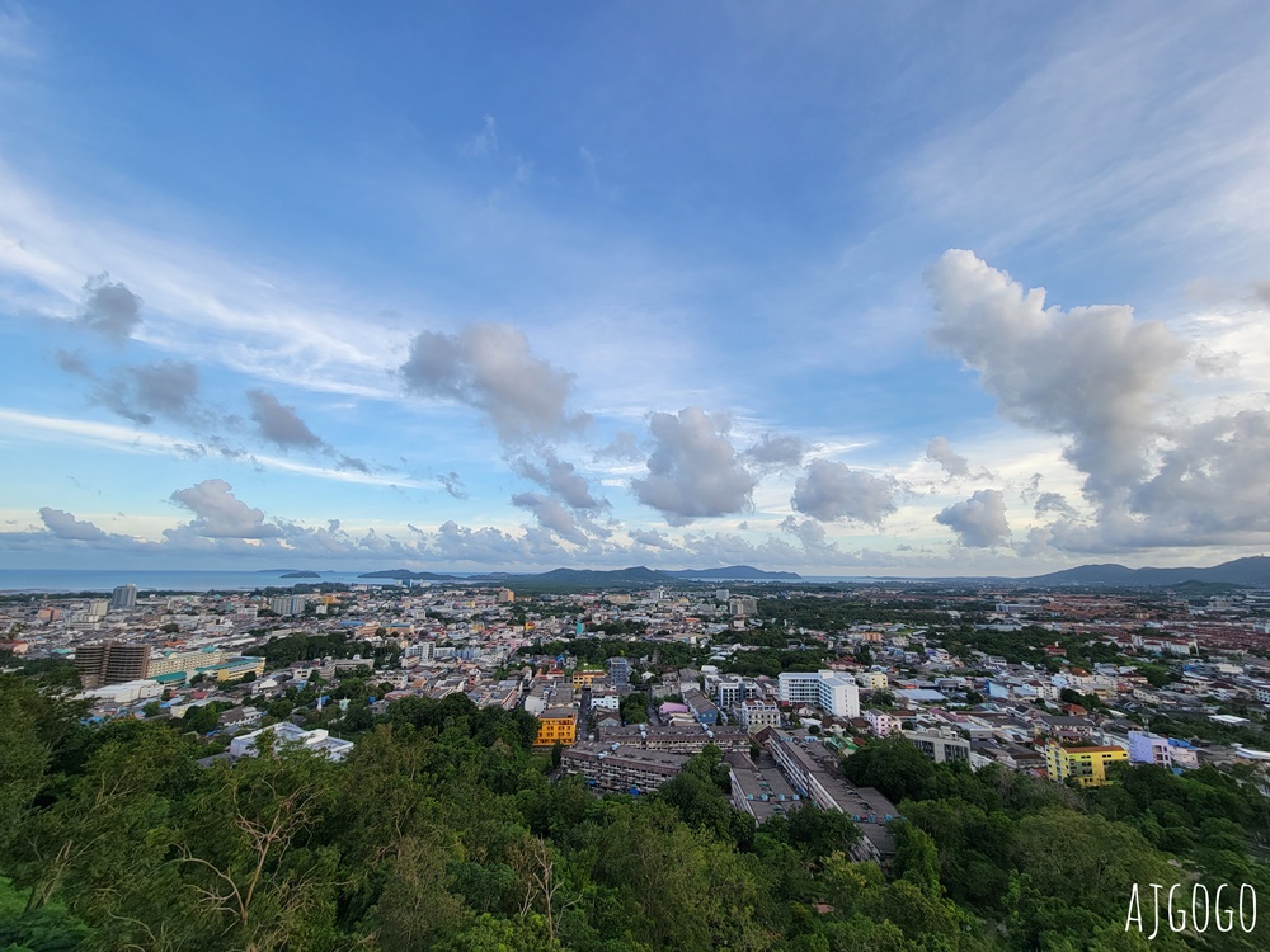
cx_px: 635
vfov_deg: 89.9
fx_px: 477
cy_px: 476
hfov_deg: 106.2
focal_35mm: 13
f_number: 2.2
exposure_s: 1/316
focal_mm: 2.2
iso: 50
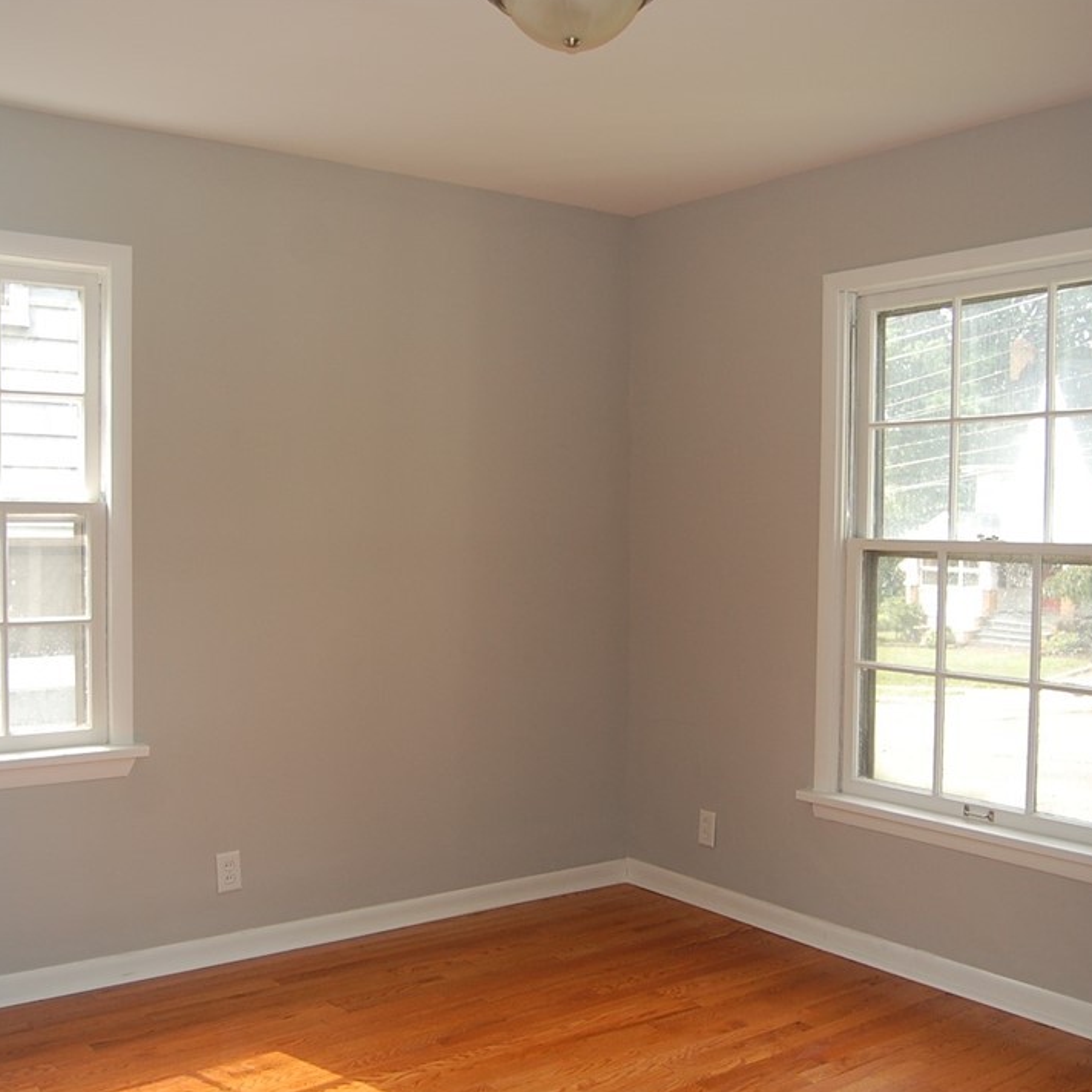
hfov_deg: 47.2
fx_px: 1249
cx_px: 548
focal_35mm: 35
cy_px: 544
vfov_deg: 47.2
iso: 400
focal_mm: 18
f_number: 3.5
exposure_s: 1/320
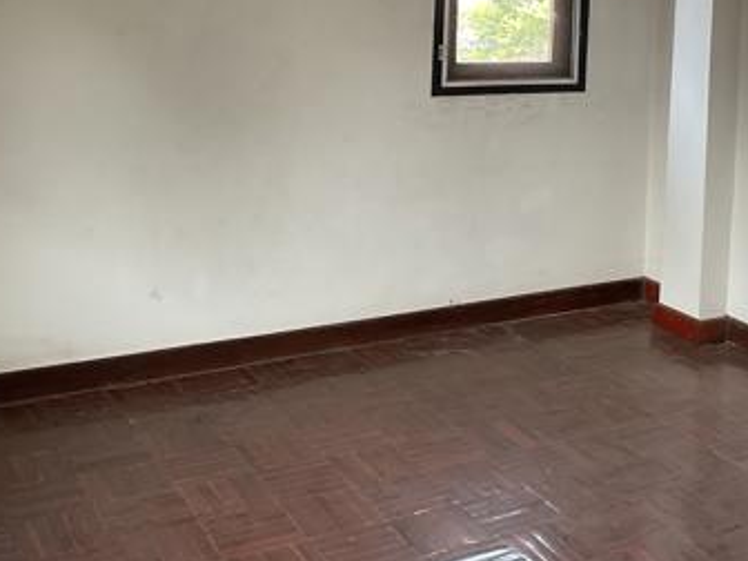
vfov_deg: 24.9
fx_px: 1232
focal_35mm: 57
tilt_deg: -5.5
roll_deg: -1.4
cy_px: 52
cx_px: 561
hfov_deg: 33.1
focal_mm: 3
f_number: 1.8
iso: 50
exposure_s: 1/60
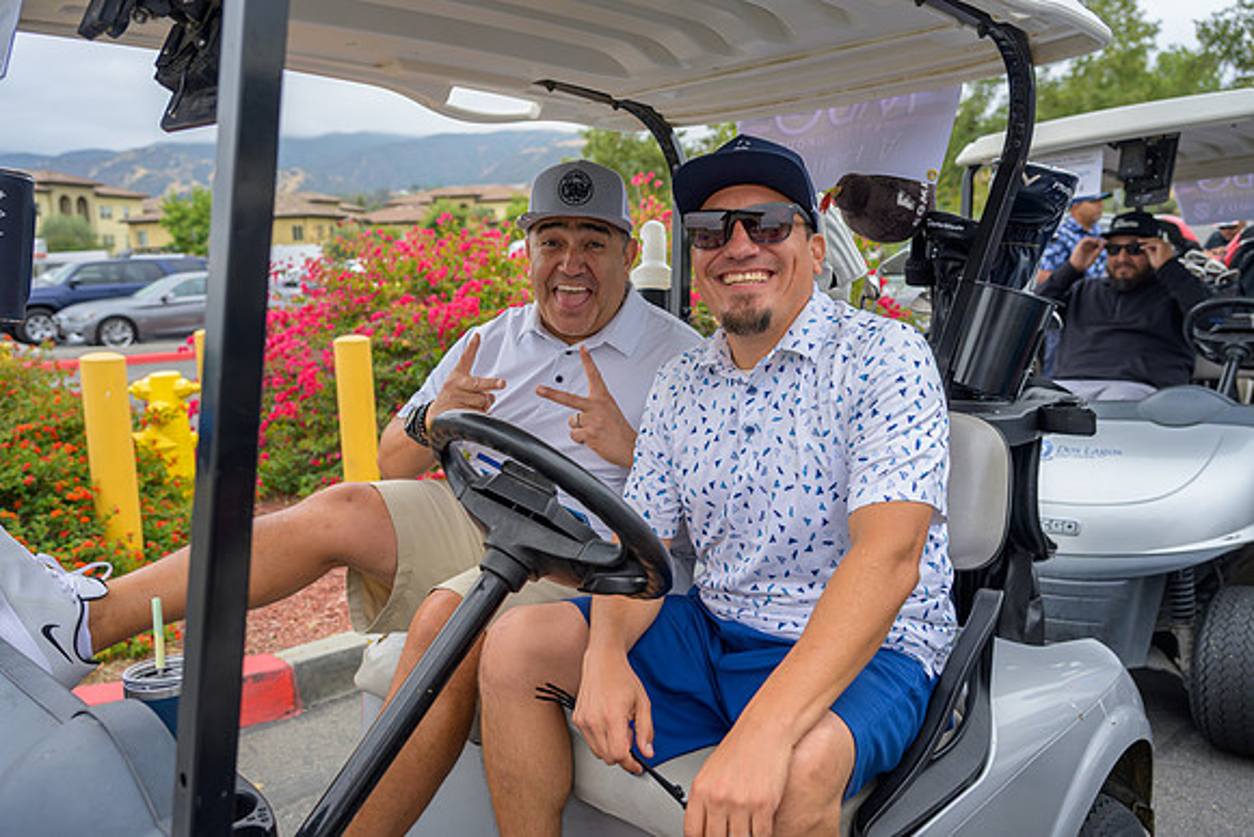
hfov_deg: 61.1
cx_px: 627
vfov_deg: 43.0
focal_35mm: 30
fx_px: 1063
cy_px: 418
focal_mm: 30.5
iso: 100
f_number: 4
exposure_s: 1/200
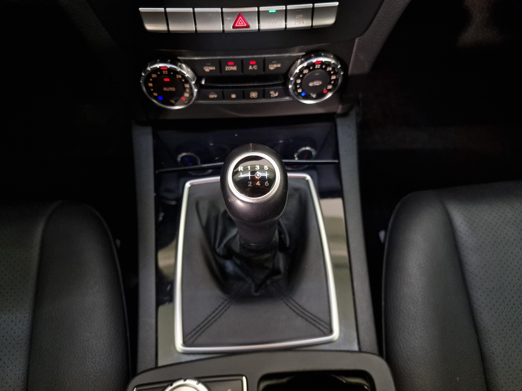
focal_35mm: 23
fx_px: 347
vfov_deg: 58.9
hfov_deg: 73.9
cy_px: 196
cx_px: 261
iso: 400
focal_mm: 6.4
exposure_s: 1/33
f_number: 1.8
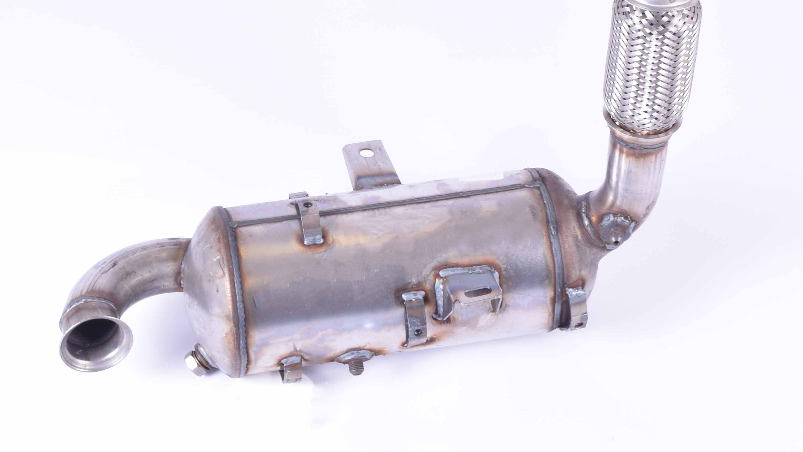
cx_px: 398
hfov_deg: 22.2
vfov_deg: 12.6
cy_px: 175
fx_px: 2045
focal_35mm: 96
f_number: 16
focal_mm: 31
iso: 400
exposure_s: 1/80
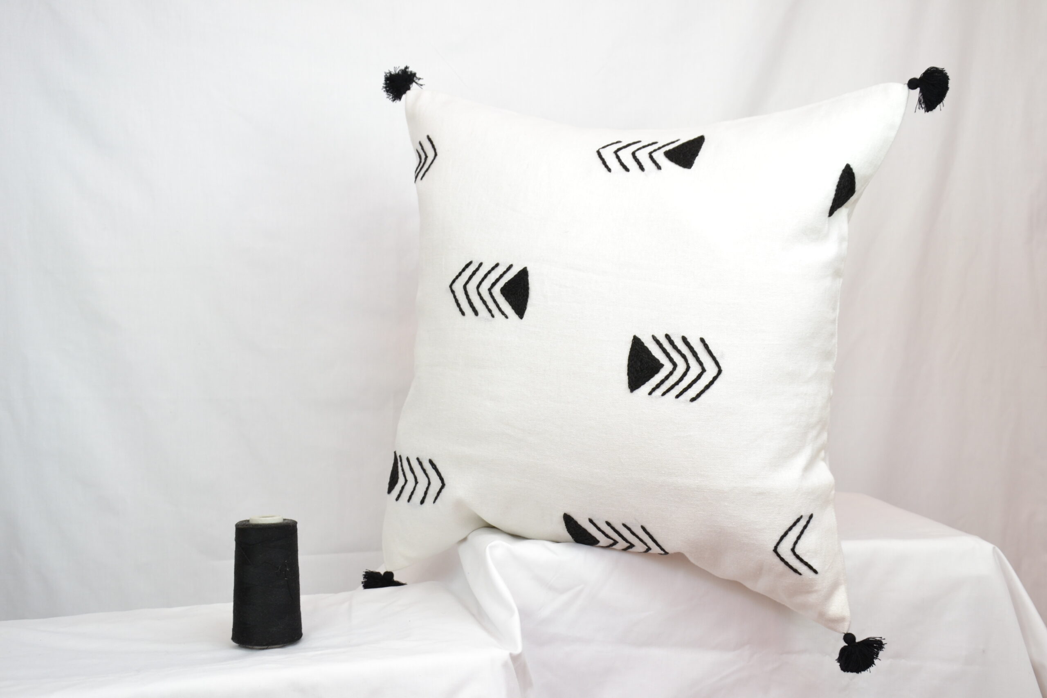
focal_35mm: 52
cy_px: 349
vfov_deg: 25.8
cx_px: 524
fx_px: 1527
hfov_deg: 37.8
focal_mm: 35
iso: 400
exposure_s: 1/50
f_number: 6.3
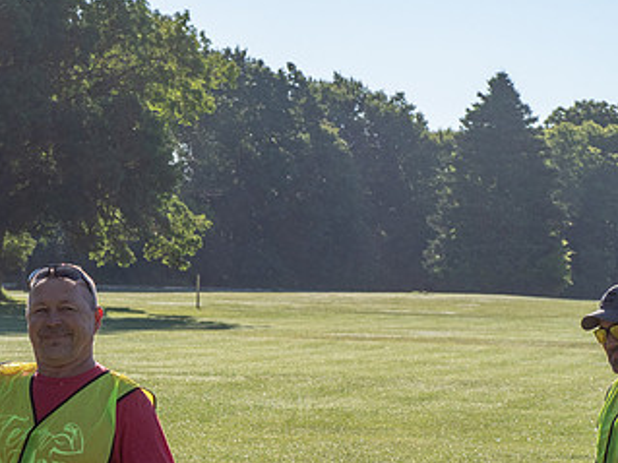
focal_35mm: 193
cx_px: 97
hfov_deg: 10.2
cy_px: 363
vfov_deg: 7.7
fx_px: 3444
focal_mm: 53
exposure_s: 1/800
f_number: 7.1
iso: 200
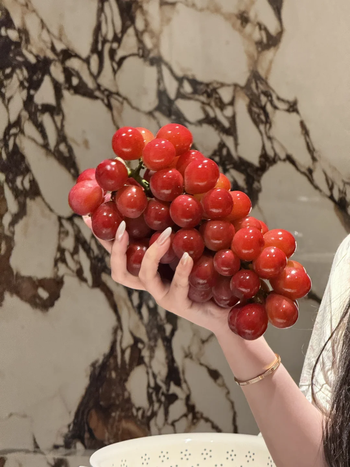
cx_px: 175
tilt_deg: -5.2
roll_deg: +0.5
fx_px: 1618
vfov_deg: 16.4
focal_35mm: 120
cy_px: 234
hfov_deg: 12.3
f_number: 2.8
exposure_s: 1/40
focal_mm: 15.66
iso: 800
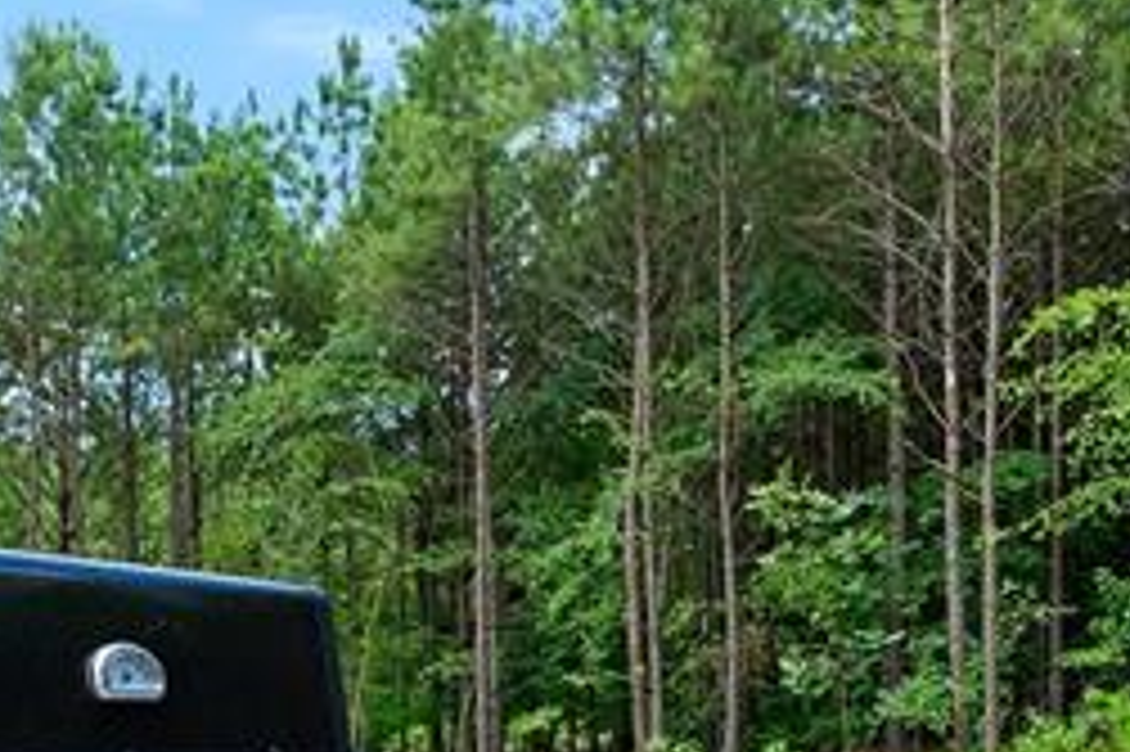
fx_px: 1788
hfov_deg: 34.9
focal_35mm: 57
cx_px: 416
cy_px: 711
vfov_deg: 23.0
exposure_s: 1/400
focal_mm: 14
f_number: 7.1
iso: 400
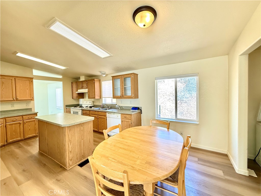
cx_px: 130
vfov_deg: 85.7
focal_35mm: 14
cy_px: 98
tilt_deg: -2.2
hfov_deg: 102.1
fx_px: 106
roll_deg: +1.7
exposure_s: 1/120
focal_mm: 2.22
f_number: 2.2
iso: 500
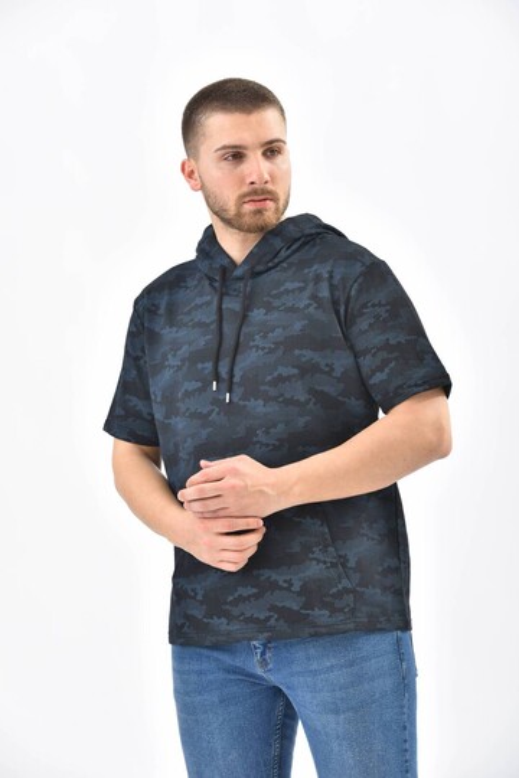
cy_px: 389
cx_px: 260
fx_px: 2508
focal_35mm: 116
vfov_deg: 17.6
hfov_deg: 11.8
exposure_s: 1/160
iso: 100
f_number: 7.1
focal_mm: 116
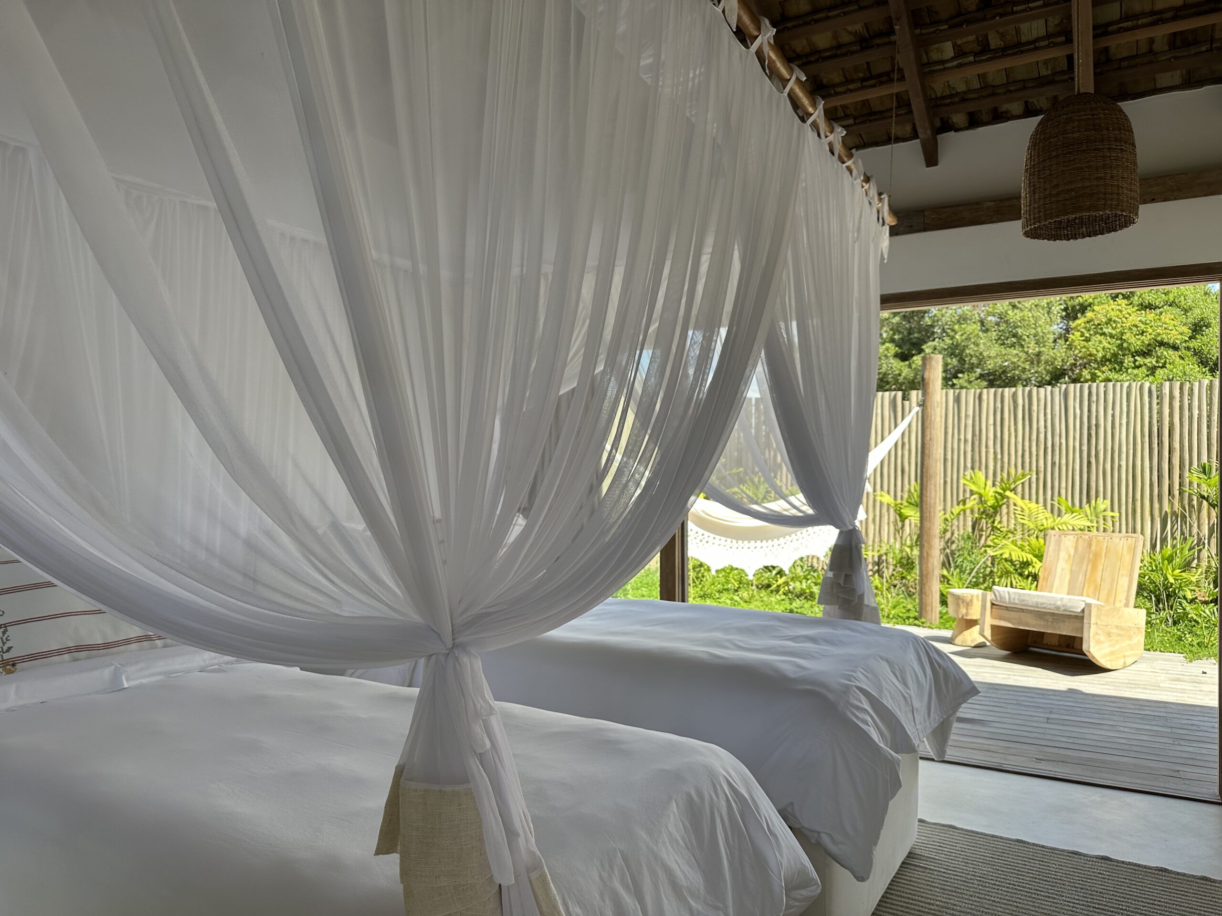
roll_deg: -0.5
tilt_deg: +0.5
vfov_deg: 56.8
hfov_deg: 71.6
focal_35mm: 24
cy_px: 458
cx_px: 611
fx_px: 847
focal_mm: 6.86
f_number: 1.78
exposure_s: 1/836
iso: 80
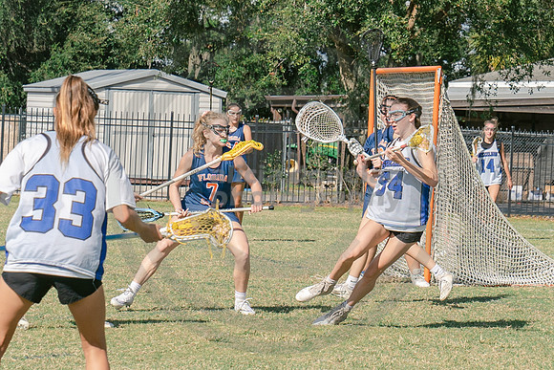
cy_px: 177
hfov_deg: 9.3
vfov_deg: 6.2
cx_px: 389
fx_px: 3416
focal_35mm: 222
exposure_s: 1/1250
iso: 250
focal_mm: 70
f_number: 5.6
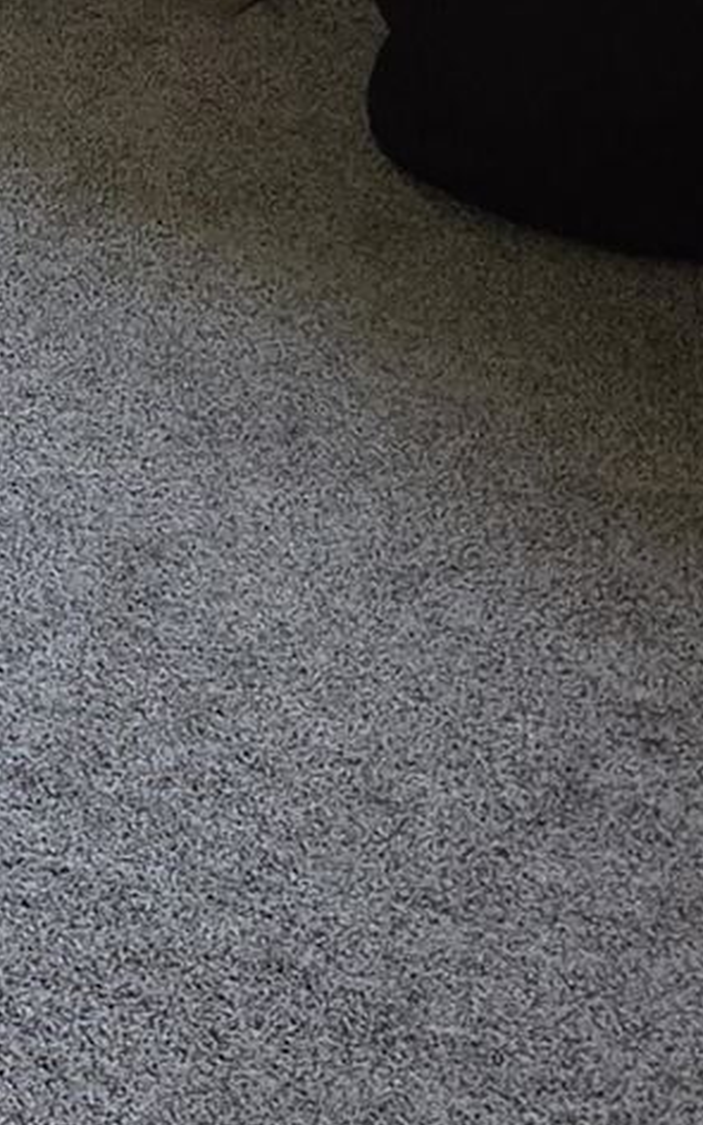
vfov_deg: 16.4
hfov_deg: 9.6
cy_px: -424
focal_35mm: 119
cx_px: -1039
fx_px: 3648
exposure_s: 1/120
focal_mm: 5.4
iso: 500
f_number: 1.8
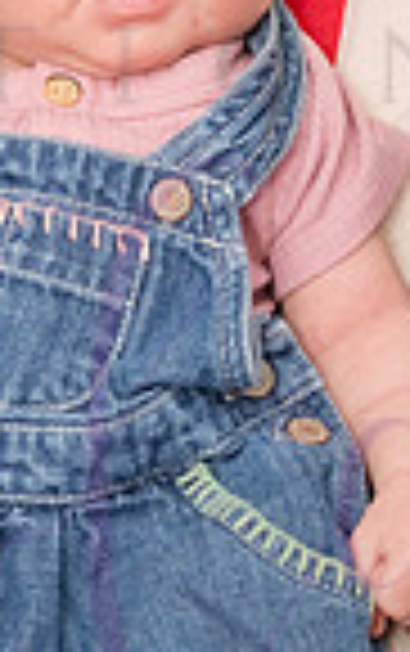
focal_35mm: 158
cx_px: -5
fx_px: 2816
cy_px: 225
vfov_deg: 13.2
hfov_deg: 8.3
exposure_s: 1/250
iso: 800
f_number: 4
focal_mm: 50
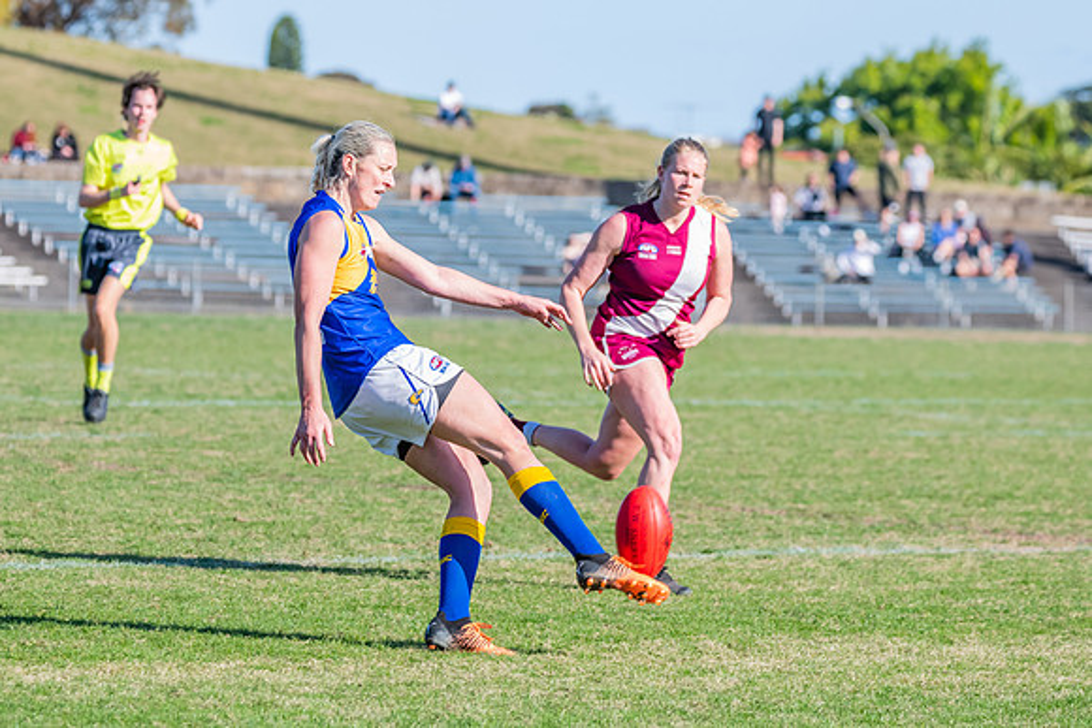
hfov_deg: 8.0
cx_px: 530
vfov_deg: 5.4
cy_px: 366
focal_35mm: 257
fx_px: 7787
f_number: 8
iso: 800
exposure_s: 1/1600
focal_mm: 220
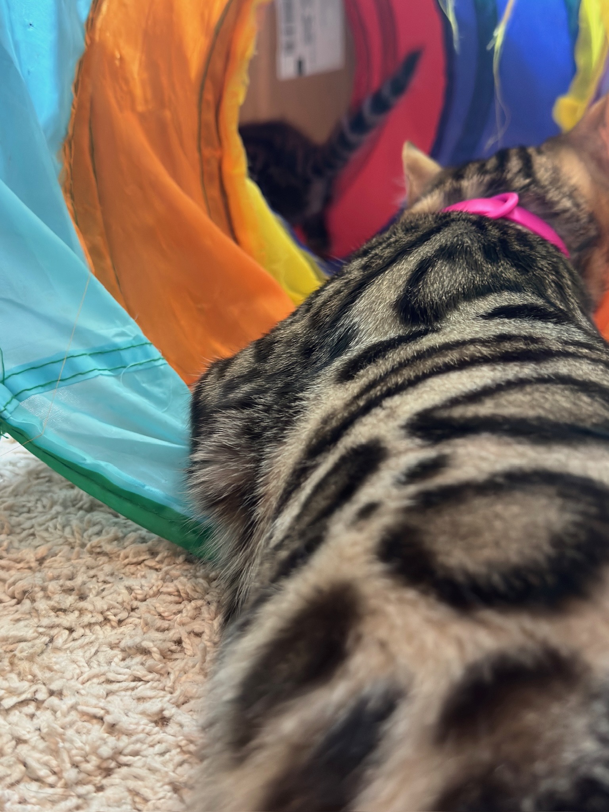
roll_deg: -1.0
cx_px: 304
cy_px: 406
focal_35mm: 42
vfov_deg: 44.8
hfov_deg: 34.3
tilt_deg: -20.6
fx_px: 985
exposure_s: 1/40
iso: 500
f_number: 1.78
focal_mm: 6.76
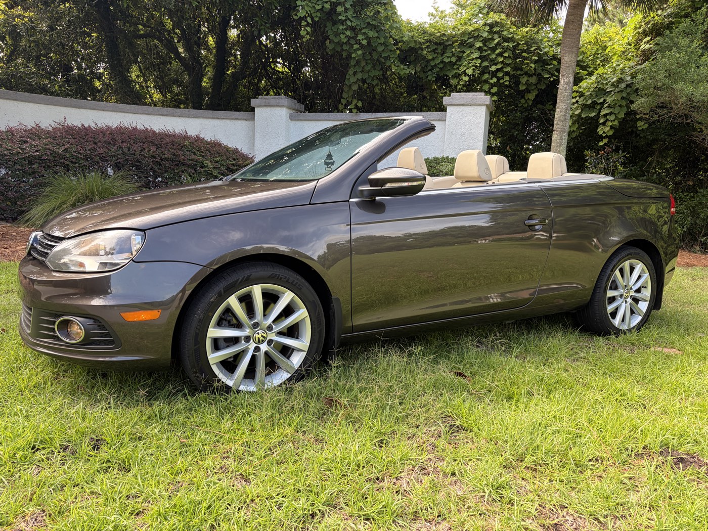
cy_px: 266
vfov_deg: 53.1
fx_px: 532
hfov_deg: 67.3
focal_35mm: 26
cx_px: 354
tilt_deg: -8.8
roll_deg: -2.3
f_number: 1.6
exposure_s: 1/363
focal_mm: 5.96
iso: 50
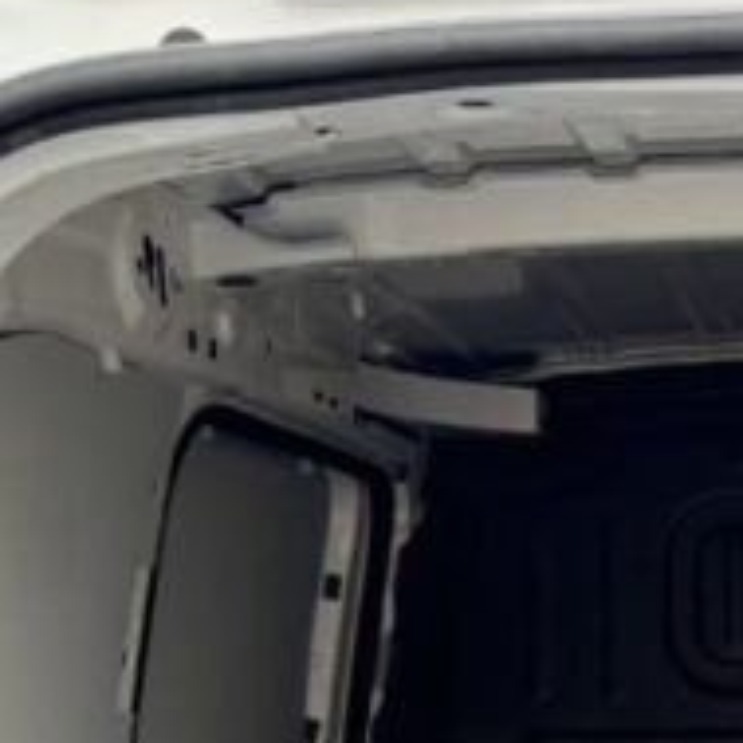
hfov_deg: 18.1
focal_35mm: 90
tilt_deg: -10.1
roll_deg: +0.1
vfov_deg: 17.6
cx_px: 940
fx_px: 2186
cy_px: 1069
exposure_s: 1/151
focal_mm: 6.76
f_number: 1.78
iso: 100
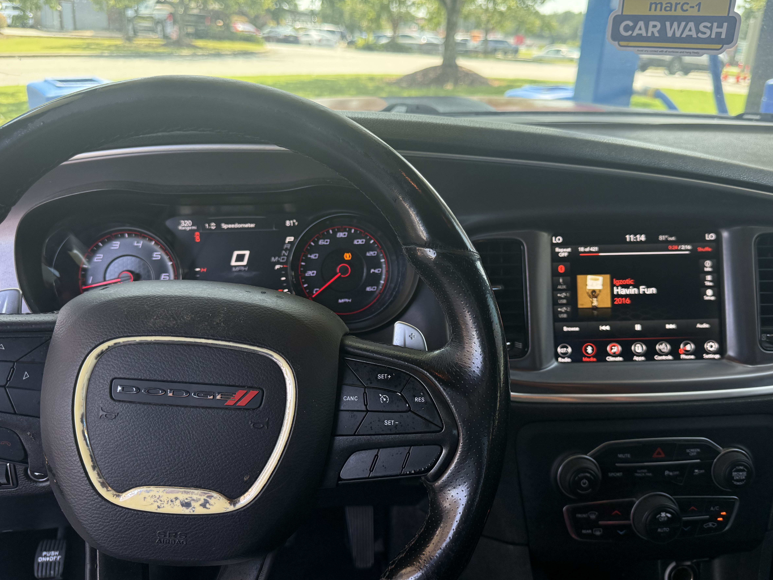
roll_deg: -4.0
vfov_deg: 48.2
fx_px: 648
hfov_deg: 61.6
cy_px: 283
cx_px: 412
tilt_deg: -20.6
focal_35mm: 29
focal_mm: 6.76
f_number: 1.78
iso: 160
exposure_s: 1/234
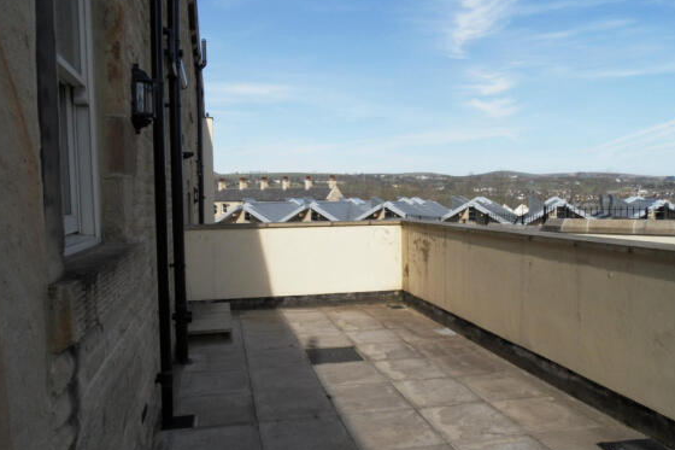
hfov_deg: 69.4
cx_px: 341
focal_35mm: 26
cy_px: 236
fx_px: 487
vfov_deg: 49.5
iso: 80
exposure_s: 1/750
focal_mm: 3.9
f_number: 4.6
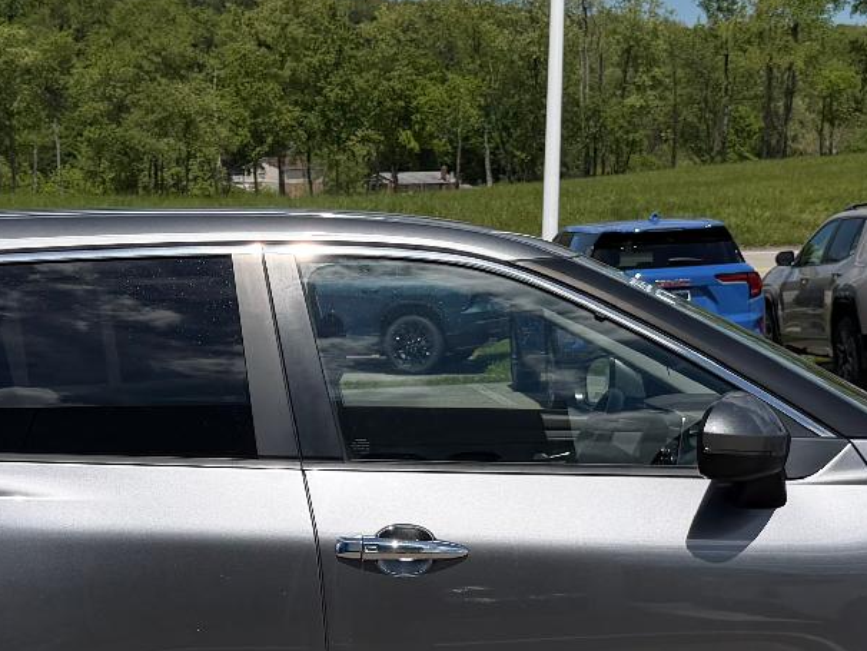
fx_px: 1904
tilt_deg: -12.3
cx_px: 381
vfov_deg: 19.1
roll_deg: -0.7
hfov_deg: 25.6
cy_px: 564
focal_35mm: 76
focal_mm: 6.76
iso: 100
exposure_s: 1/9091
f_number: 1.78
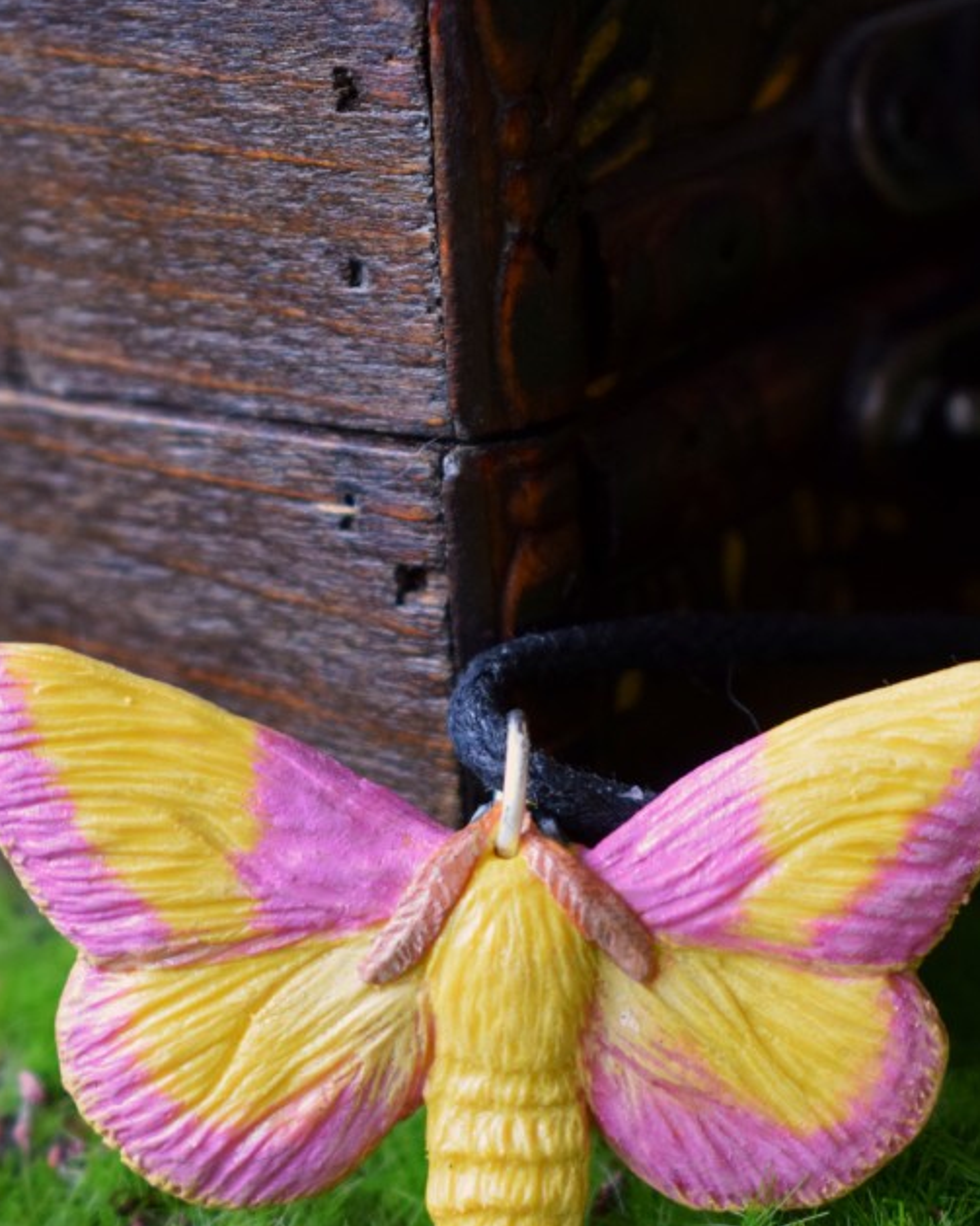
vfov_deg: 13.5
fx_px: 5144
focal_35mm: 142
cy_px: 918
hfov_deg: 10.9
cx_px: 491
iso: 900
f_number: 5.6
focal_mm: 55
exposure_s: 1/60
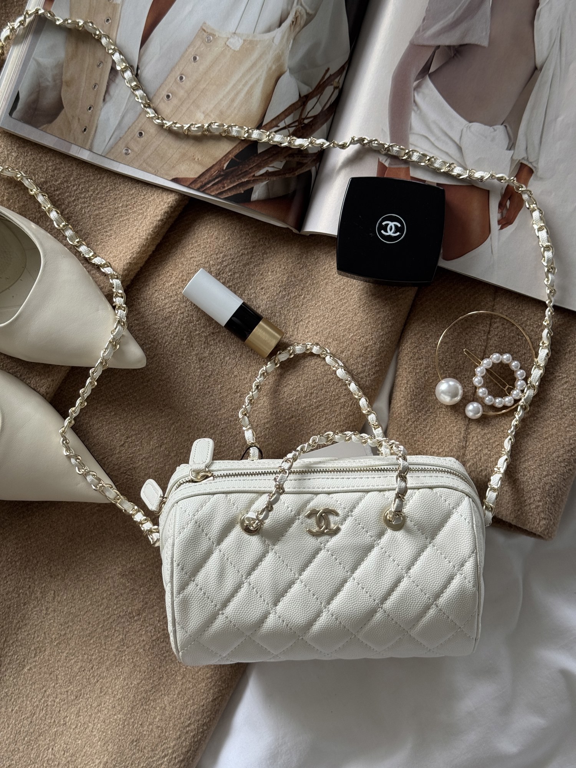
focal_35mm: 48
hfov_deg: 30.3
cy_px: 384
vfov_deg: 39.7
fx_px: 1065
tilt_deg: -81.8
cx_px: 288
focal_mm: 6.76
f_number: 1.78
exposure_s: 1/121
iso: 80
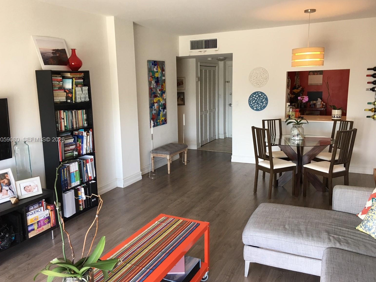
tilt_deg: -9.2
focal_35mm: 30
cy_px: 140
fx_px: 326
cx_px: 184
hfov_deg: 60.0
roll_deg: +0.9
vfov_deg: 46.8
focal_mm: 4.15
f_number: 2.2
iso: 40
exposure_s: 1/30
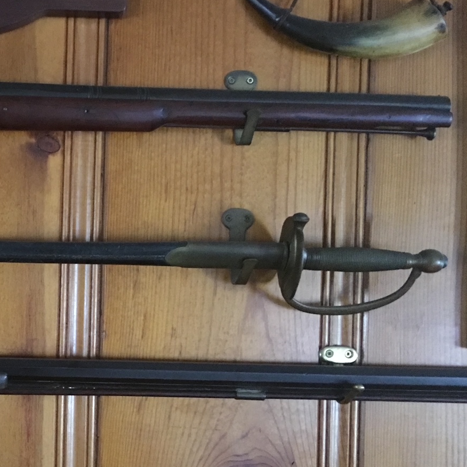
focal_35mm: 59
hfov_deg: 26.5
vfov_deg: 29.0
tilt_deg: +0.1
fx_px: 901
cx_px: -63
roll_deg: -1.8
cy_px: 270
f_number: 2.2
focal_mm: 4.15
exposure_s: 1/4
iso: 160
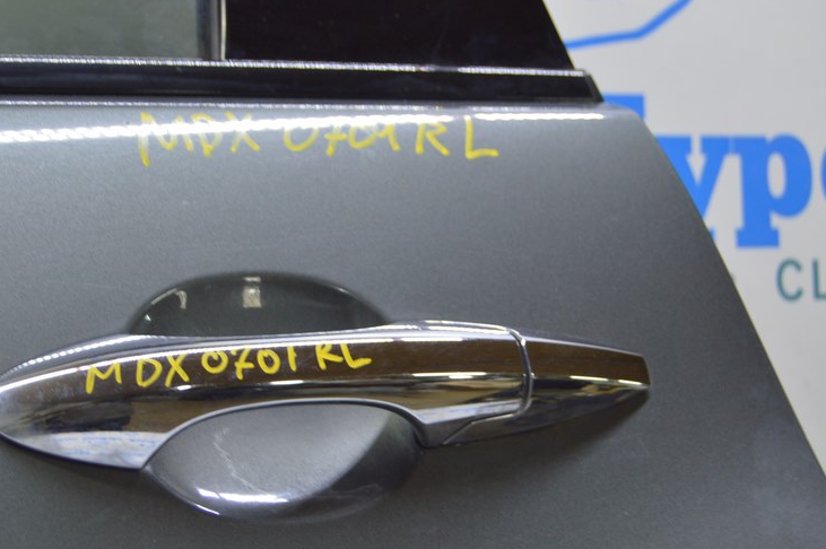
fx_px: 1926
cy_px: 361
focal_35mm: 84
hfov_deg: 24.2
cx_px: 358
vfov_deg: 16.2
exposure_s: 1/20
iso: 400
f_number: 5.6
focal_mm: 40
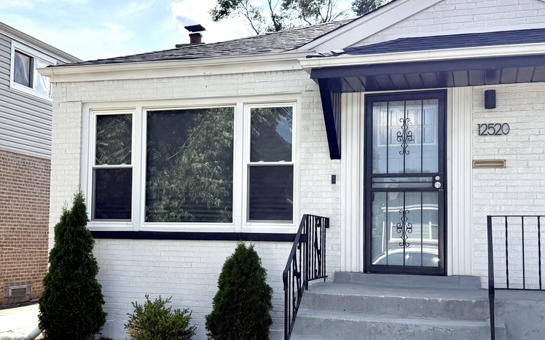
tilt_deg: +3.3
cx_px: 222
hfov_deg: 40.9
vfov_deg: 26.3
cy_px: 191
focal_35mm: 49
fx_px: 728
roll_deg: -0.5
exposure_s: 1/10309
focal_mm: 6.76
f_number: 1.78
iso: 125
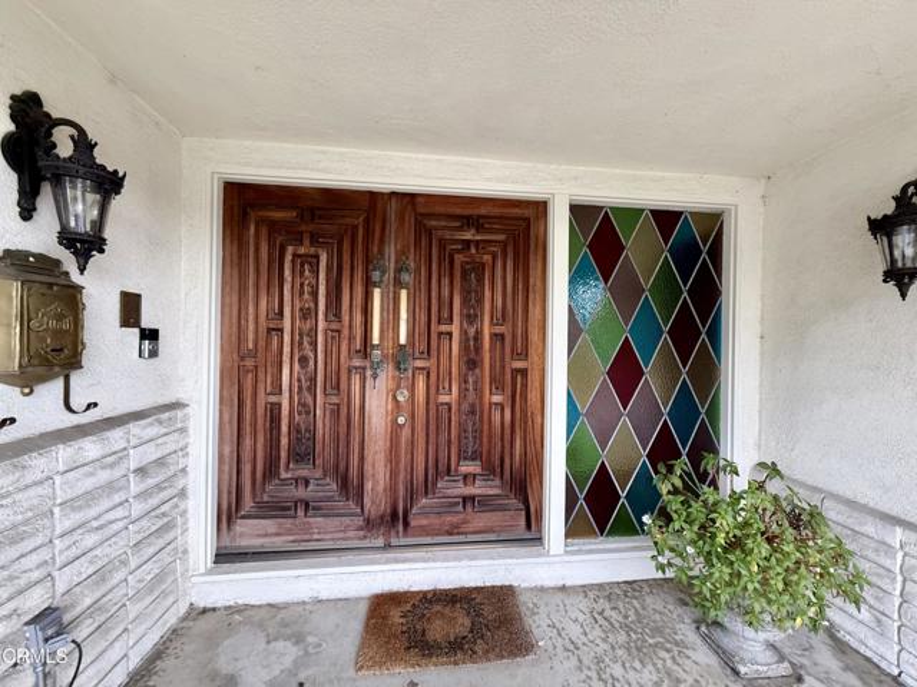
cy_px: 344
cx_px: 458
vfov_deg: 85.7
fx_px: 371
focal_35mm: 14
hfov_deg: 102.1
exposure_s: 1/61
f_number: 2.2
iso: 320
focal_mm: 2.22
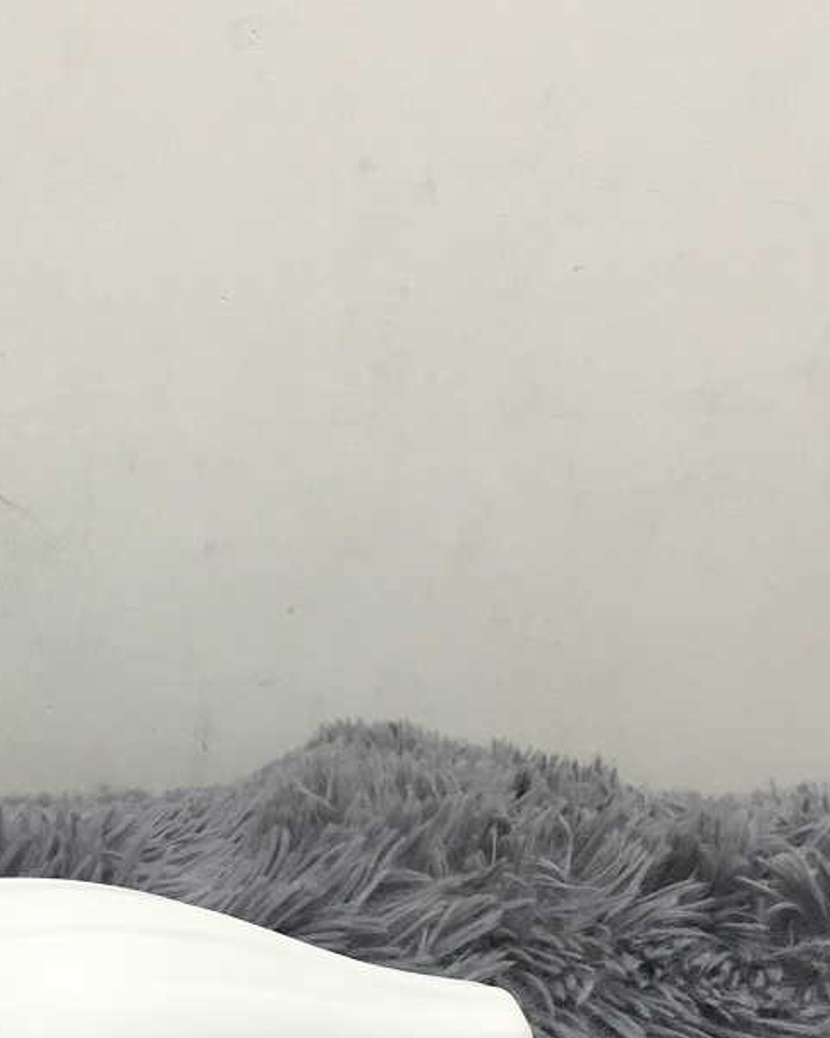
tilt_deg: -18.0
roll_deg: +1.4
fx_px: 1842
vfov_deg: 30.8
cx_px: 170
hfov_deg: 25.0
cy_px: 810
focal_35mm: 60
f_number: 2.4
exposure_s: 1/33
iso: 80
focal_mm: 3.3
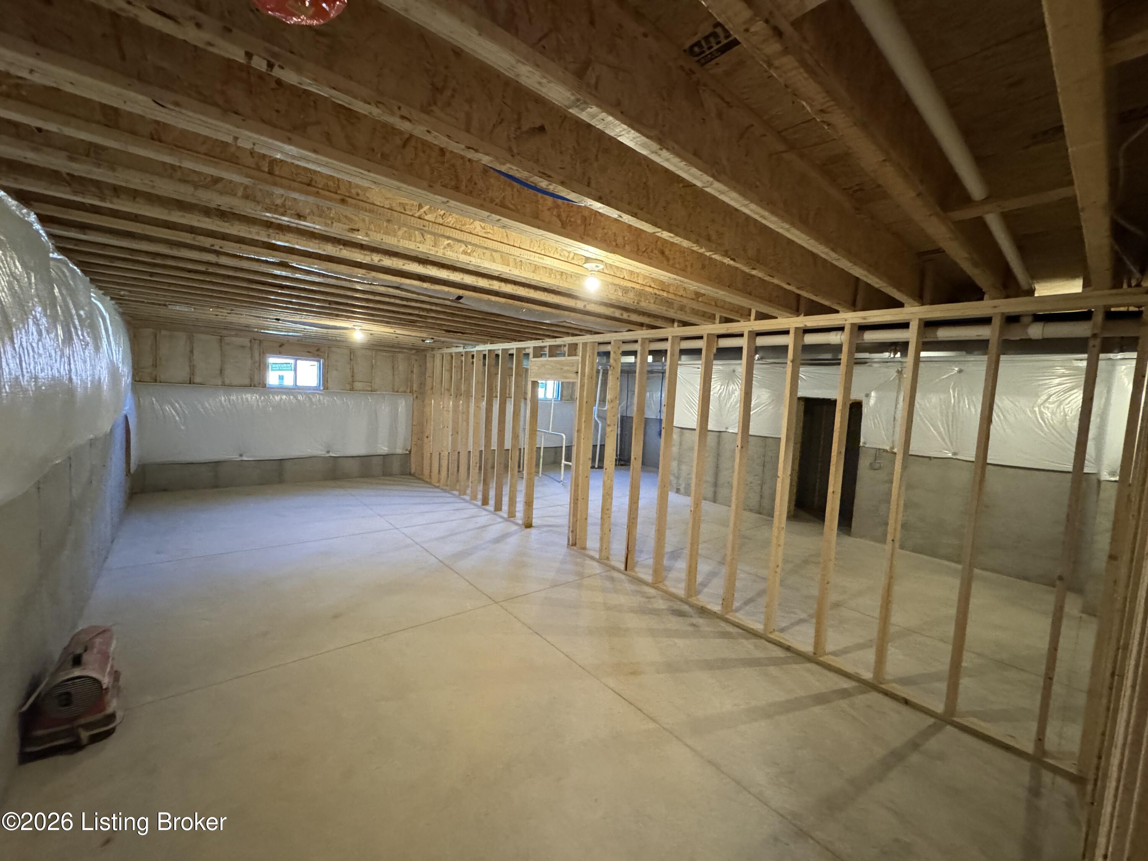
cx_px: 574
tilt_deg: -4.7
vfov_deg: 85.7
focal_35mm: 14
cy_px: 430
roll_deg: -4.2
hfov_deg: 102.1
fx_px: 464
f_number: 2.2
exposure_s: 1/60
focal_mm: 2.22
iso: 1000
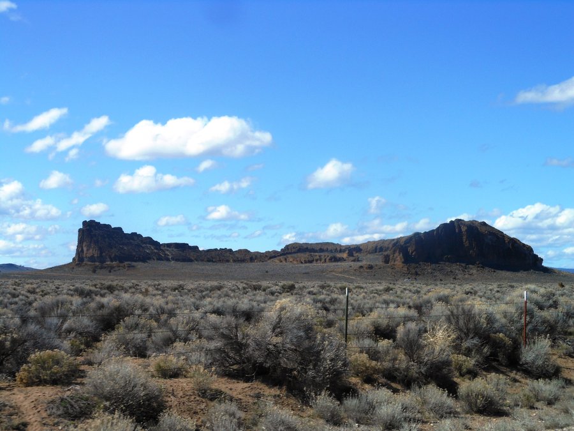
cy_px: 216
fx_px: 1094
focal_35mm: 66
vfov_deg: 22.3
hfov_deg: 29.4
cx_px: 287
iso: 80
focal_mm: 11.7
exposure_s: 1/1000
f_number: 4.3
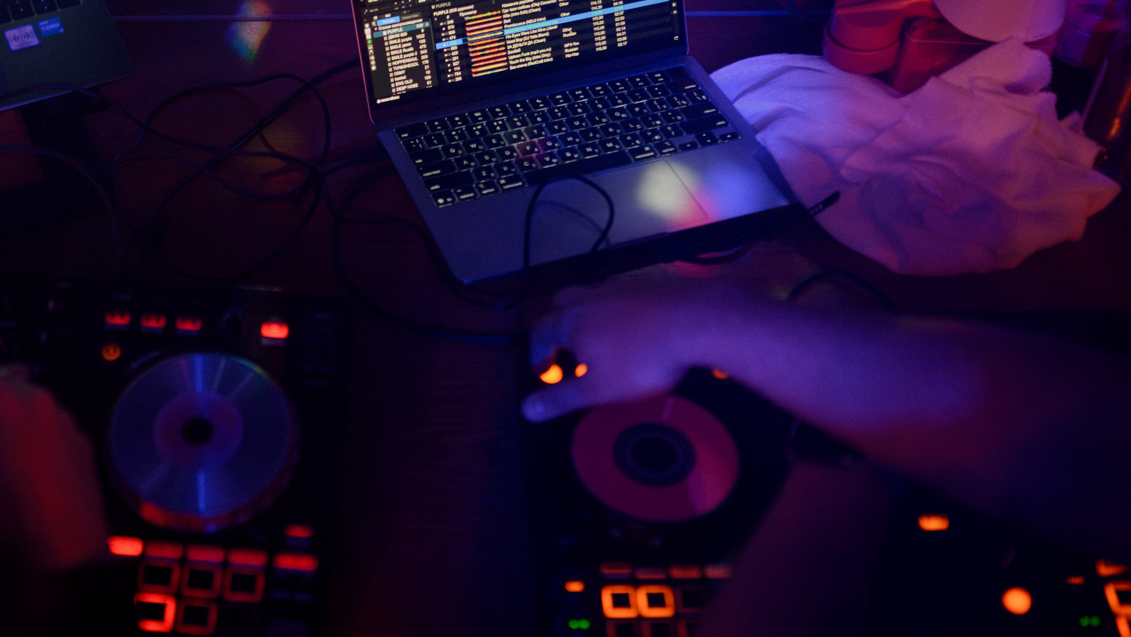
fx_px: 1620
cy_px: 326
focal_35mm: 54
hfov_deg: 37.8
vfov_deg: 22.2
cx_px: 330
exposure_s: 1/320
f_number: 1.8
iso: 6400
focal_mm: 35
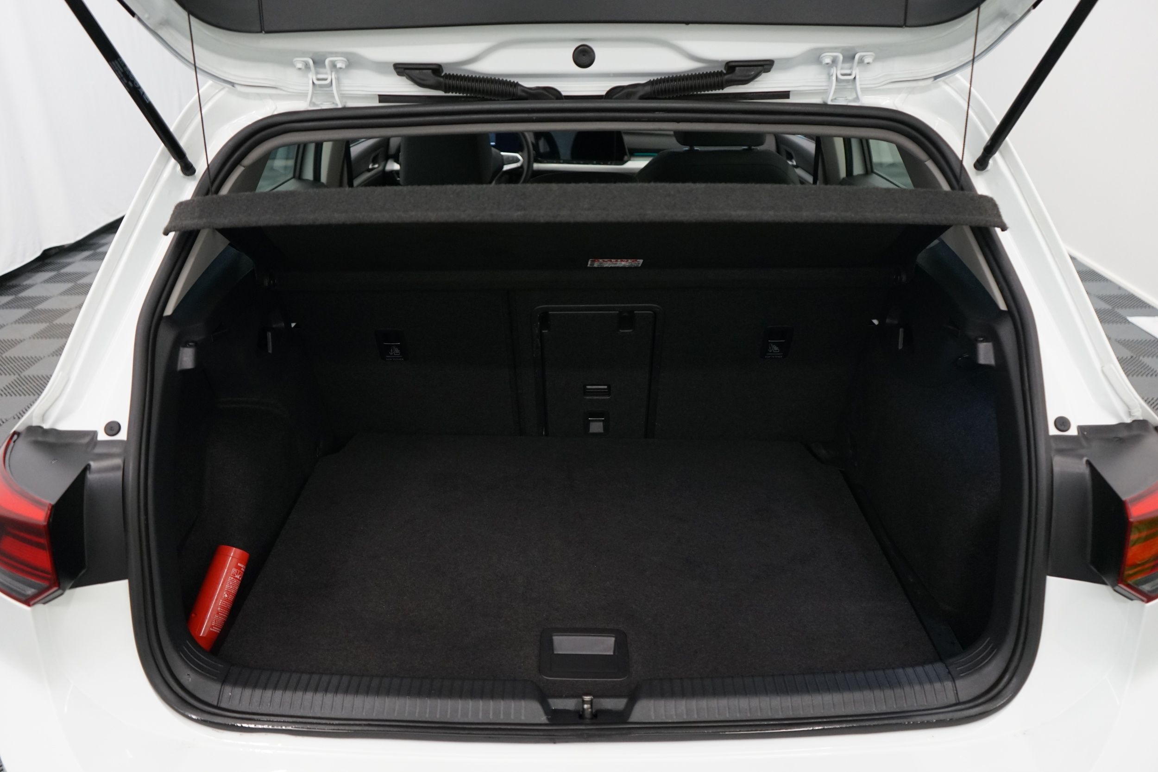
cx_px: 579
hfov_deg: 65.5
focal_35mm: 28
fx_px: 901
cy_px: 386
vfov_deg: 46.4
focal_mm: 28
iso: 1600
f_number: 3.5
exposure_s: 1/160
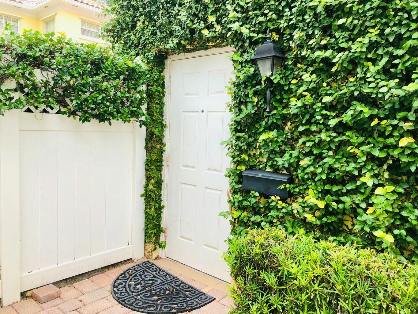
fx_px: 338
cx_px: 209
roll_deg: -1.9
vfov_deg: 49.8
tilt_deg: -5.3
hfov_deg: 63.4
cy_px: 157
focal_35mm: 28
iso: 40
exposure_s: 1/120
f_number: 1.8
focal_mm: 4
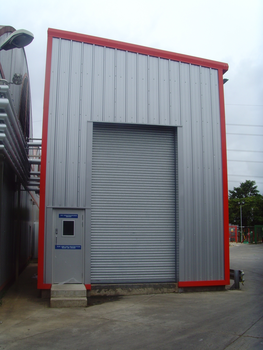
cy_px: 175
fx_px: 395
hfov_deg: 36.8
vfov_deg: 47.9
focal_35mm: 39
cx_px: 132
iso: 80
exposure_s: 1/180
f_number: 6.3
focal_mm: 6.6
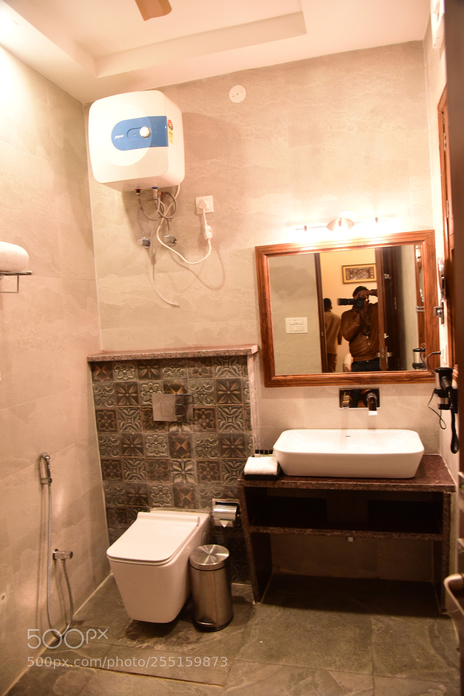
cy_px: 348
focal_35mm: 24
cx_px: 232
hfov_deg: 53.1
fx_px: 464
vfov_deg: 73.7
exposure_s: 1/60
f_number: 4.5
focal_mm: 24
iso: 4000
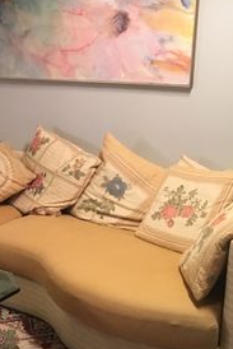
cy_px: 180
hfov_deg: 19.4
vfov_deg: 30.5
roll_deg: +1.2
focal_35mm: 66
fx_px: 640
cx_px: -50
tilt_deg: -13.5
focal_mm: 4.15
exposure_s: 1/30
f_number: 2.2
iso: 200
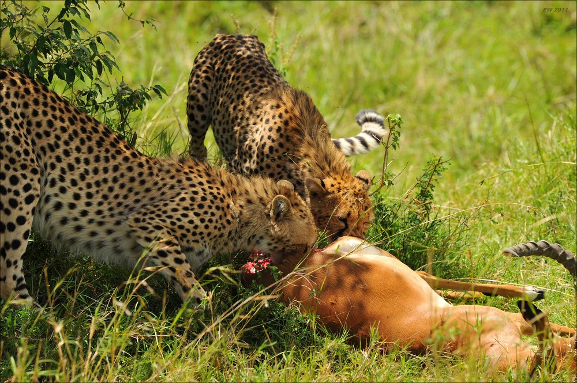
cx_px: 288
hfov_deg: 4.1
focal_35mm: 500
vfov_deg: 2.7
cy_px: 192
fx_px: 8007
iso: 400
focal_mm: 500
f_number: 9
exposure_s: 1/640
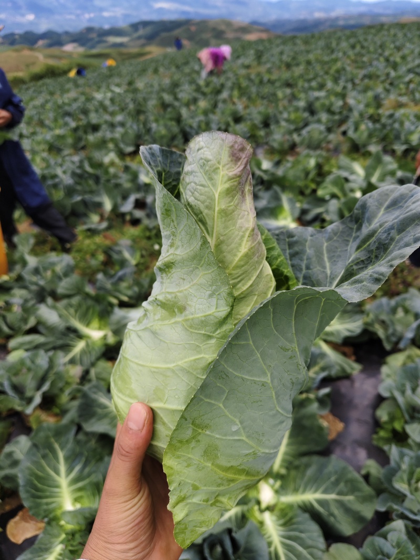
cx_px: 210
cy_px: 280
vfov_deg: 73.9
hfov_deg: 58.9
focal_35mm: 23
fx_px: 372
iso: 50
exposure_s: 1/947
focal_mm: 5.56
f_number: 1.88
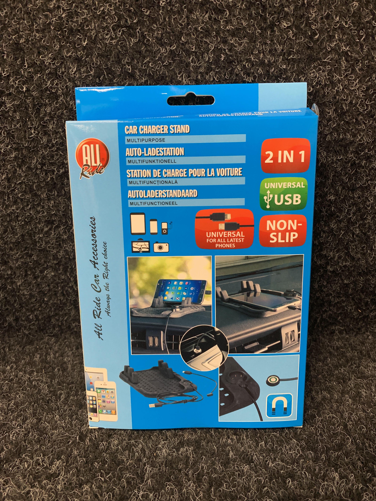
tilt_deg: -21.0
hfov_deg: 53.1
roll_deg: +1.3
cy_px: 250
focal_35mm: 26
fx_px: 377
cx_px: 188
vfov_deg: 67.3
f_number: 1.8
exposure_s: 1/60
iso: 250
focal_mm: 4.25
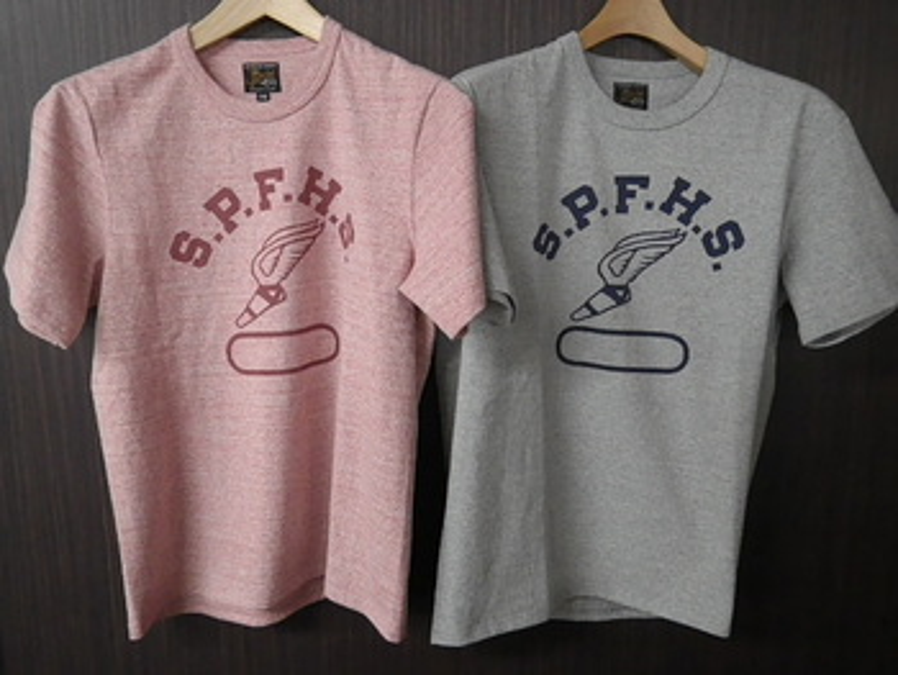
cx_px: 449
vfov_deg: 49.8
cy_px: 338
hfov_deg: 63.4
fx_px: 727
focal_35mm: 28
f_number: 3.5
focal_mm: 5
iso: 640
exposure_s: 1/50
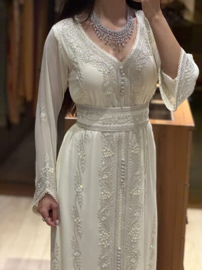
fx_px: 778
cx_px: 101
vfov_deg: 19.6
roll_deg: -2.2
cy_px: 135
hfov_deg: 14.8
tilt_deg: -13.5
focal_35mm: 100
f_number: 2.8
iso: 640
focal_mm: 16.89
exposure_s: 1/50
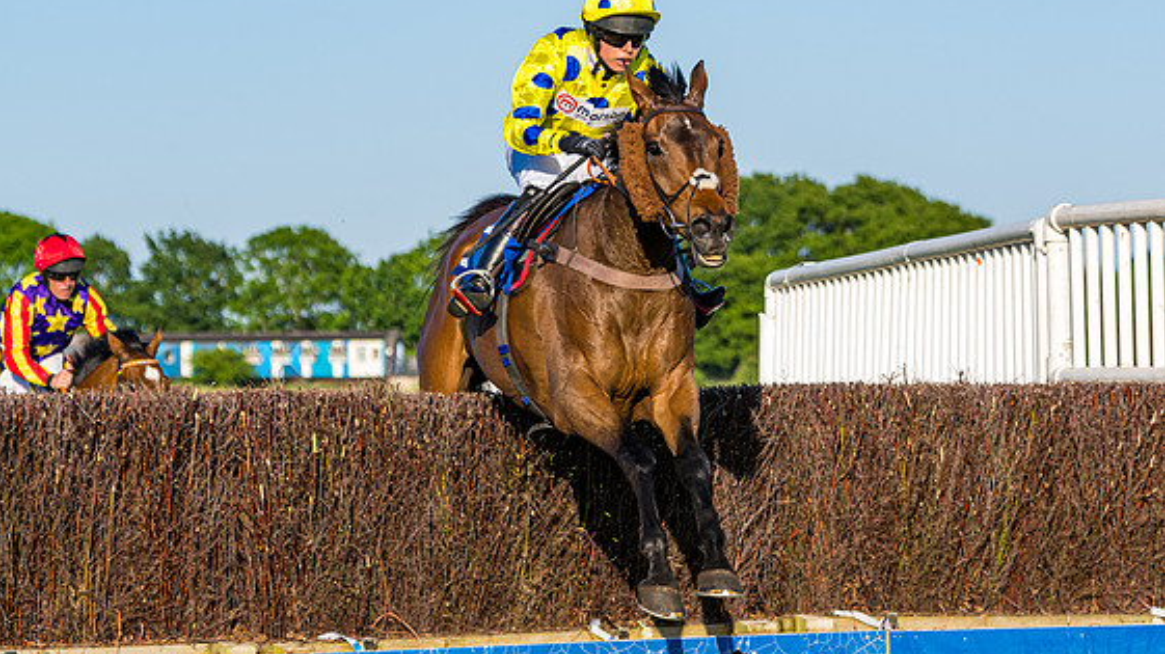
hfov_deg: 11.2
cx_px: 672
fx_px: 5959
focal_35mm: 193
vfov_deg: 6.3
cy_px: 356
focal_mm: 95
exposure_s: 1/1250
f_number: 4
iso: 200
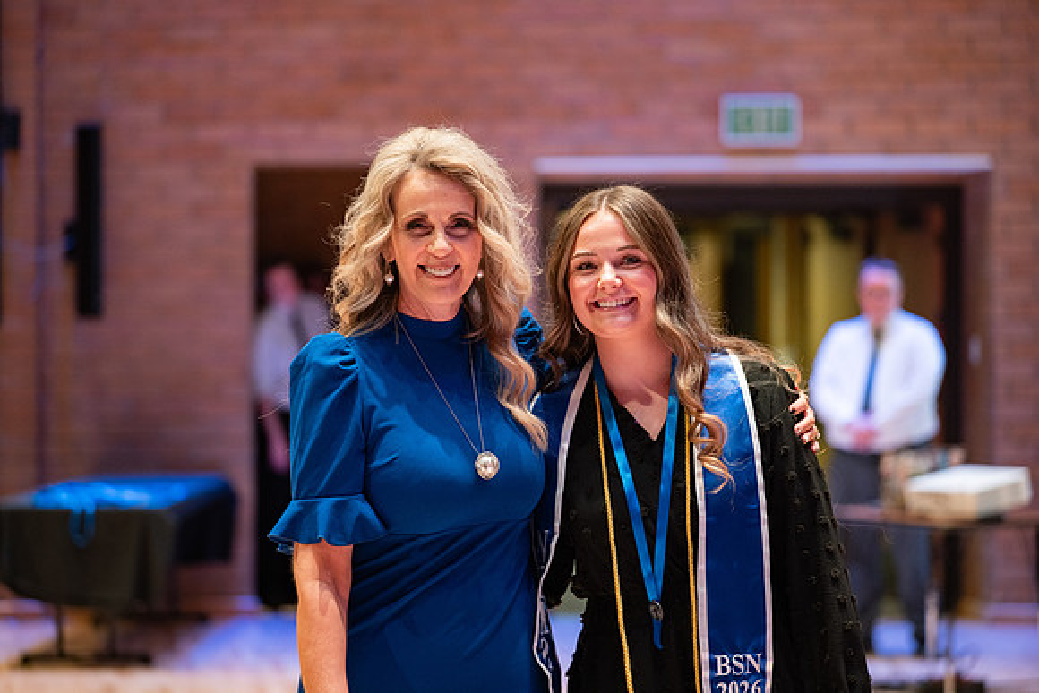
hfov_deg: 18.6
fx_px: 3175
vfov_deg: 12.5
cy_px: 346
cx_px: 520
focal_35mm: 110
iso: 1000
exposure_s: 1/200
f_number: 2.8
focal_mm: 110
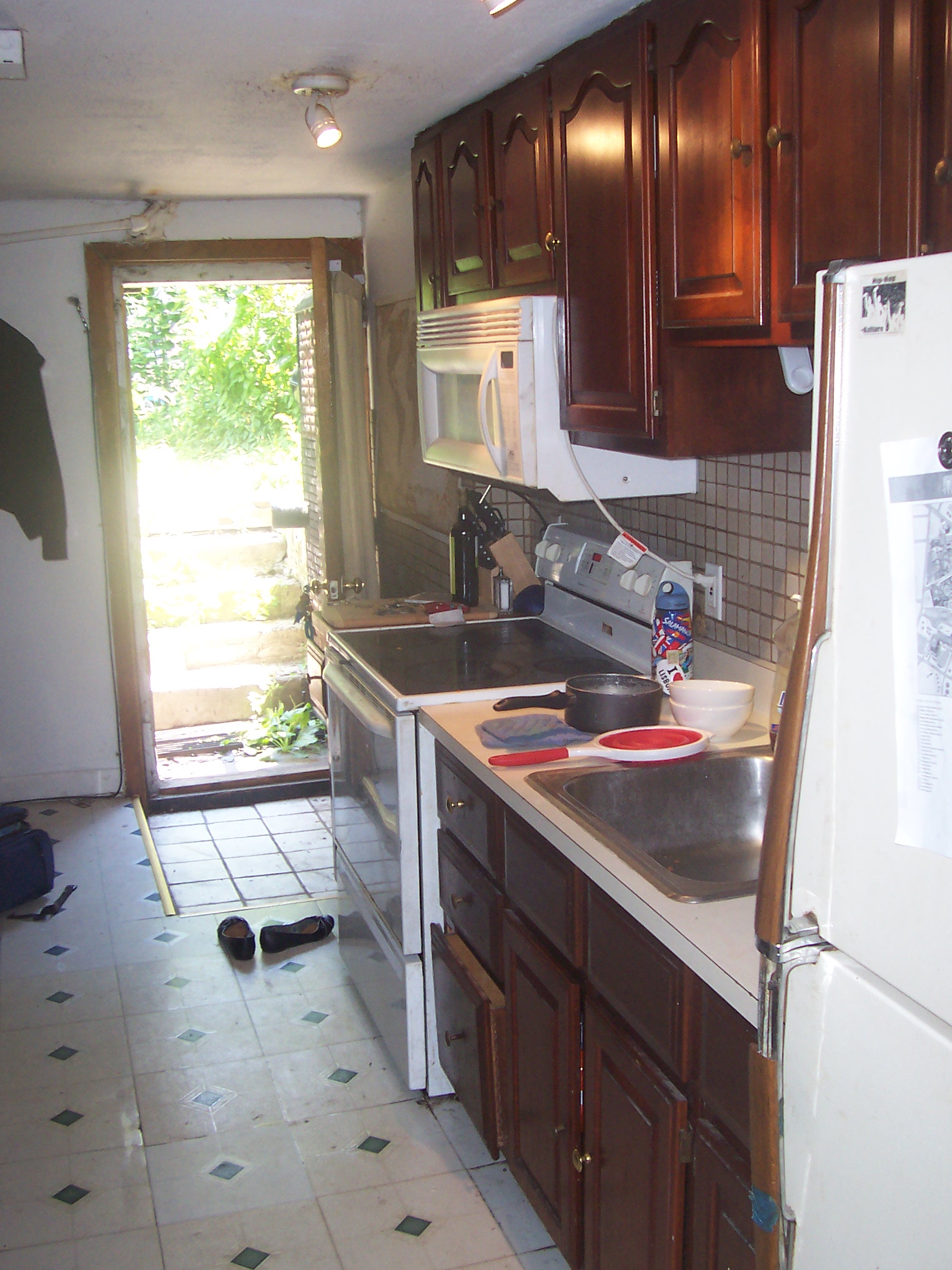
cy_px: 635
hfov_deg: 38.7
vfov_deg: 50.1
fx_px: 1357
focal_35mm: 37
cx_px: 476
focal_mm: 5.6
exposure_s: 1/60
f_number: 2.8
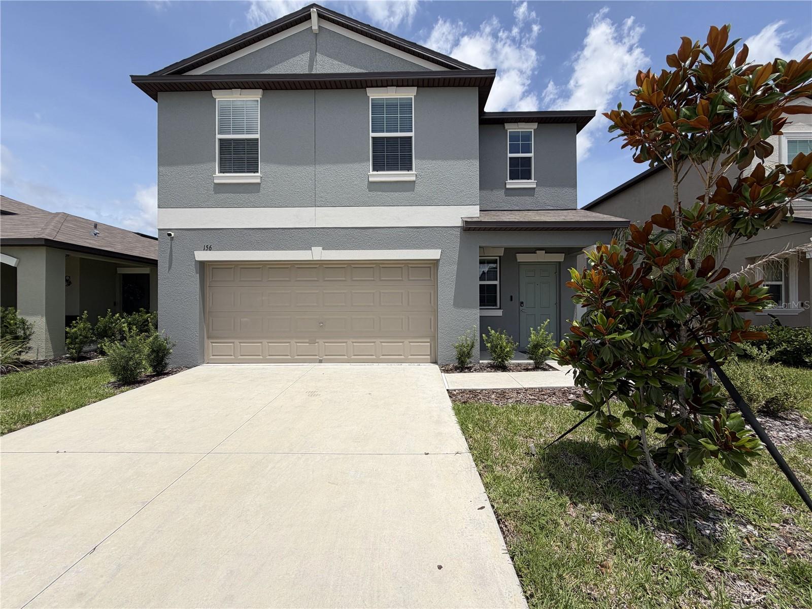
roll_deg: +1.5
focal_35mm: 14
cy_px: 304
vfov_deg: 85.7
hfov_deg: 102.1
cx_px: 406
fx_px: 328
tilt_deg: +1.3
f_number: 2.2
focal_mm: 2.22
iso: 20
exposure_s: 1/1431
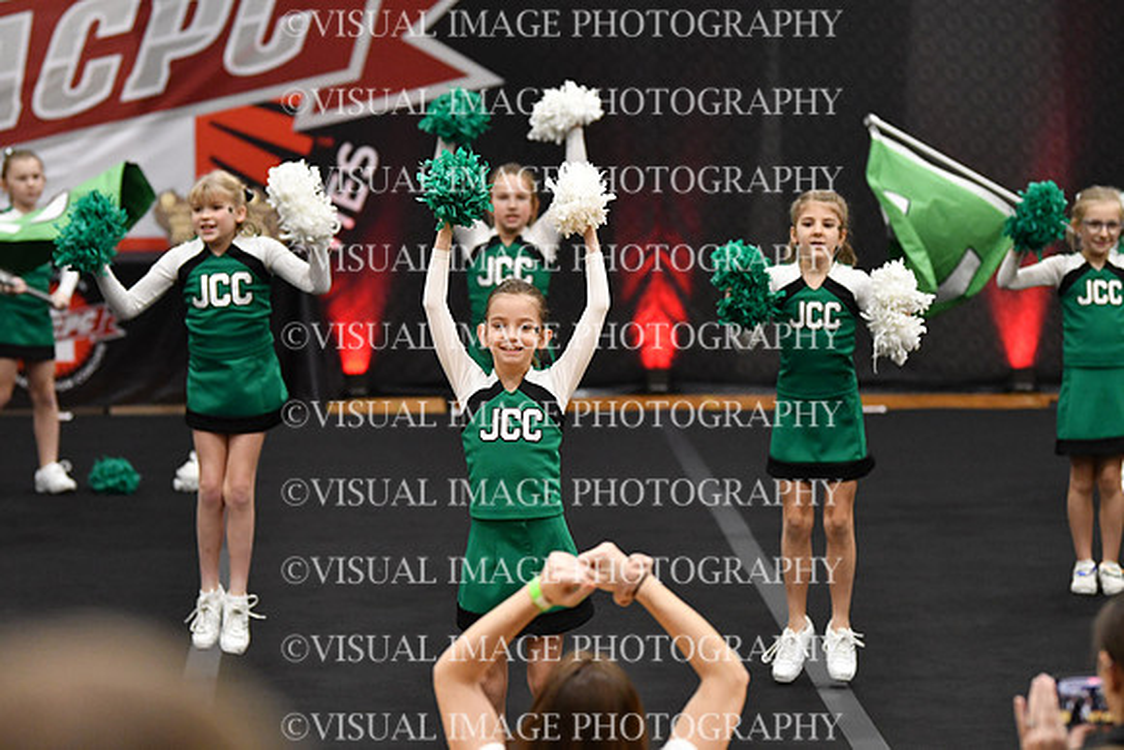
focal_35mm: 168
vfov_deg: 8.2
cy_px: 375
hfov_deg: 12.2
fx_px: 5246
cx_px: 562
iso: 4000
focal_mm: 112
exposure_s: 1/800
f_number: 2.8
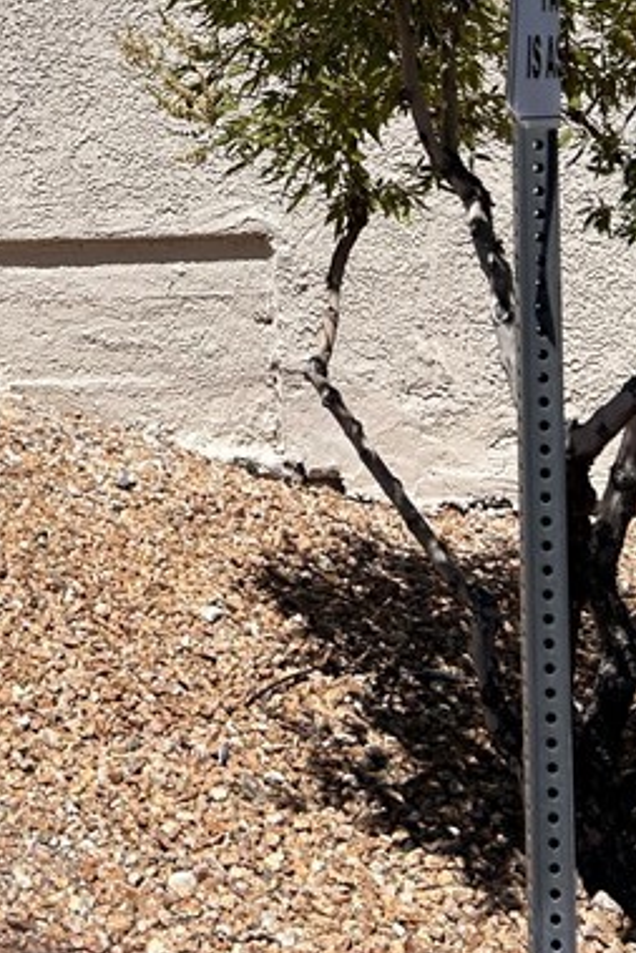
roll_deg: -2.8
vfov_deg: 25.0
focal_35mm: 73
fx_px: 1933
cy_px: -184
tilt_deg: +9.9
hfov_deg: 17.9
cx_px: -98
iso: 50
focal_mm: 5.7
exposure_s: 1/6211
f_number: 1.5
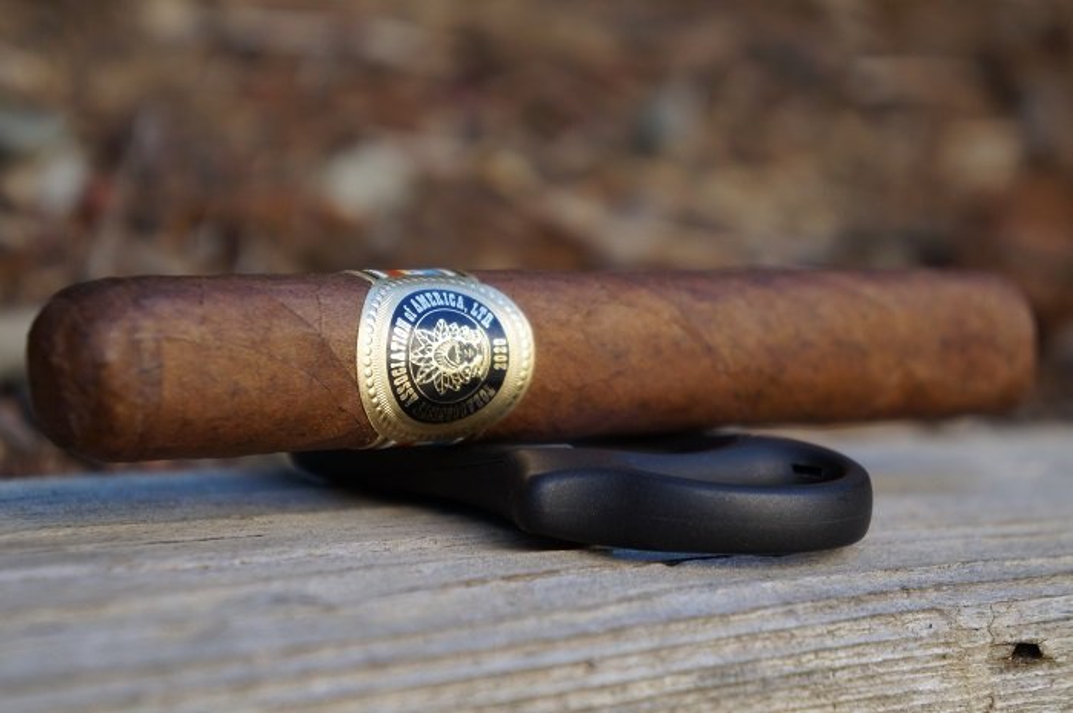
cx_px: 536
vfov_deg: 16.5
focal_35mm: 82
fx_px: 2456
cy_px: 356
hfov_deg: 24.6
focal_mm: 55
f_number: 5.6
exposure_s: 1/100
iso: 125
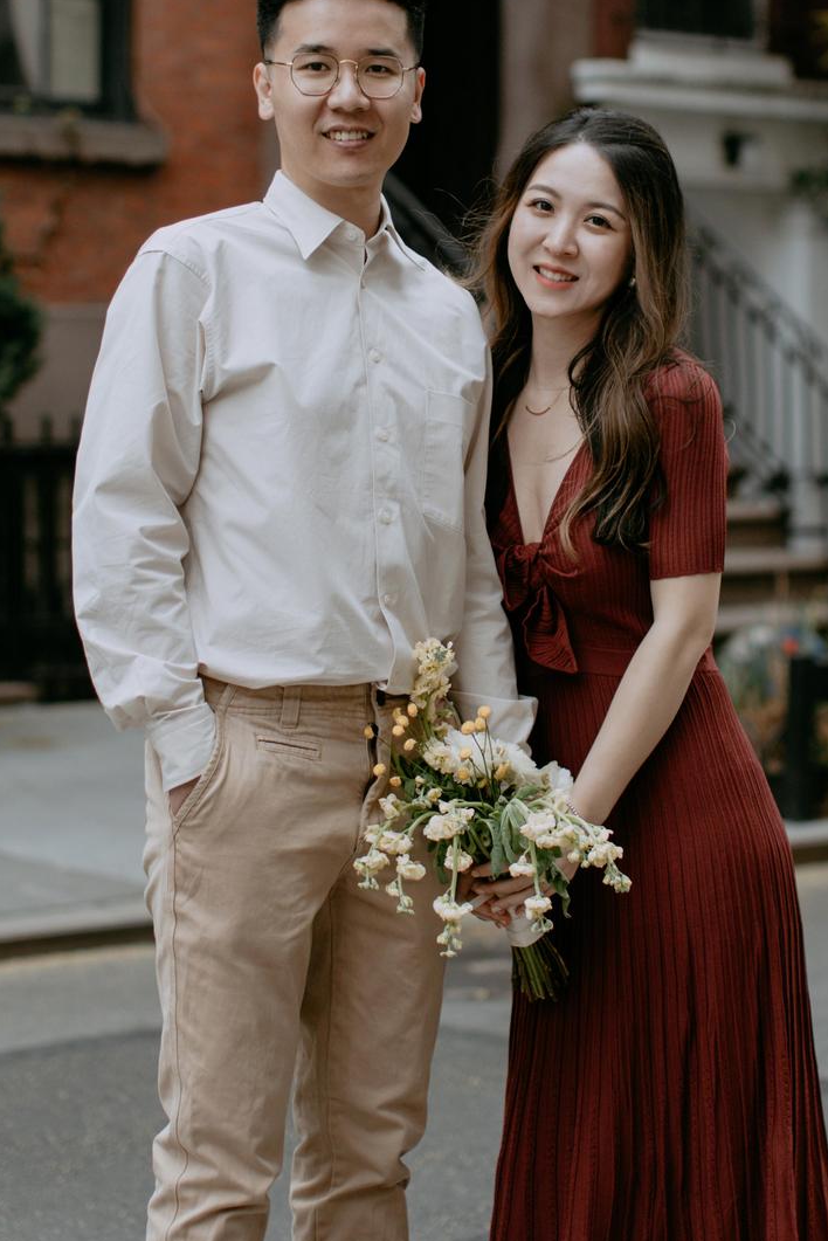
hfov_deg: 12.9
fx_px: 3654
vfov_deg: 19.2
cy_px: 354
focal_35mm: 106
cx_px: 441
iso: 400
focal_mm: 50
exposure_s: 1/4000
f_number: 2
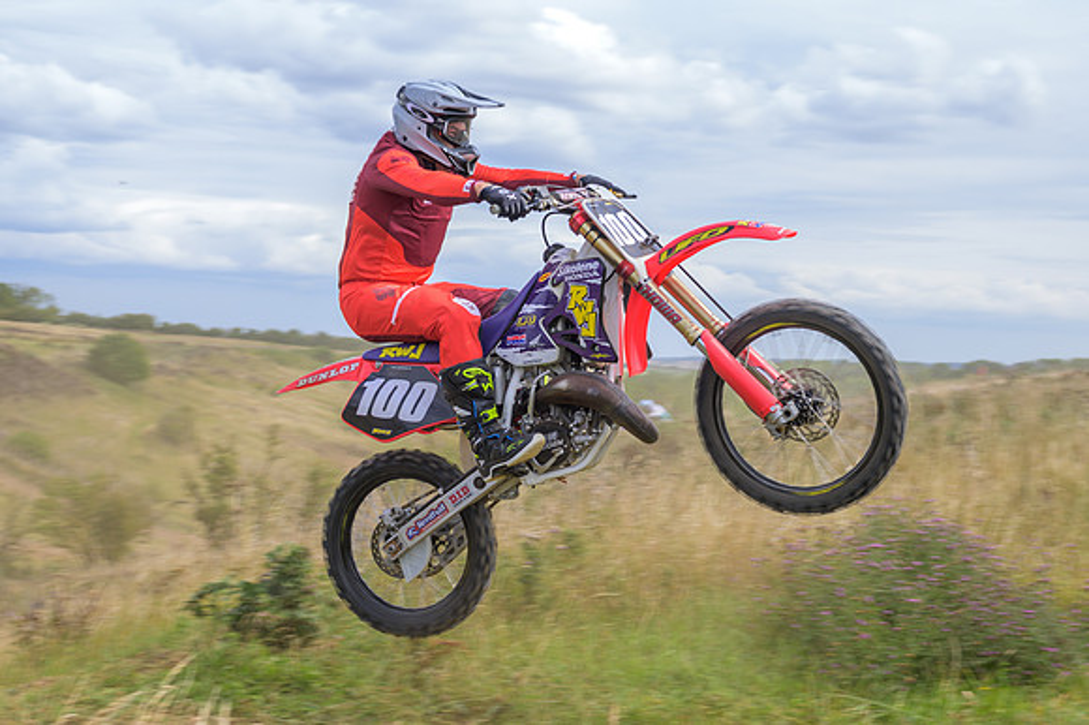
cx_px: 525
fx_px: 1542
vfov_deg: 26.4
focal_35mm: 51
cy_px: 363
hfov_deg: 38.9
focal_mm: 32
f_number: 4
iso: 50
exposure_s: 1/250
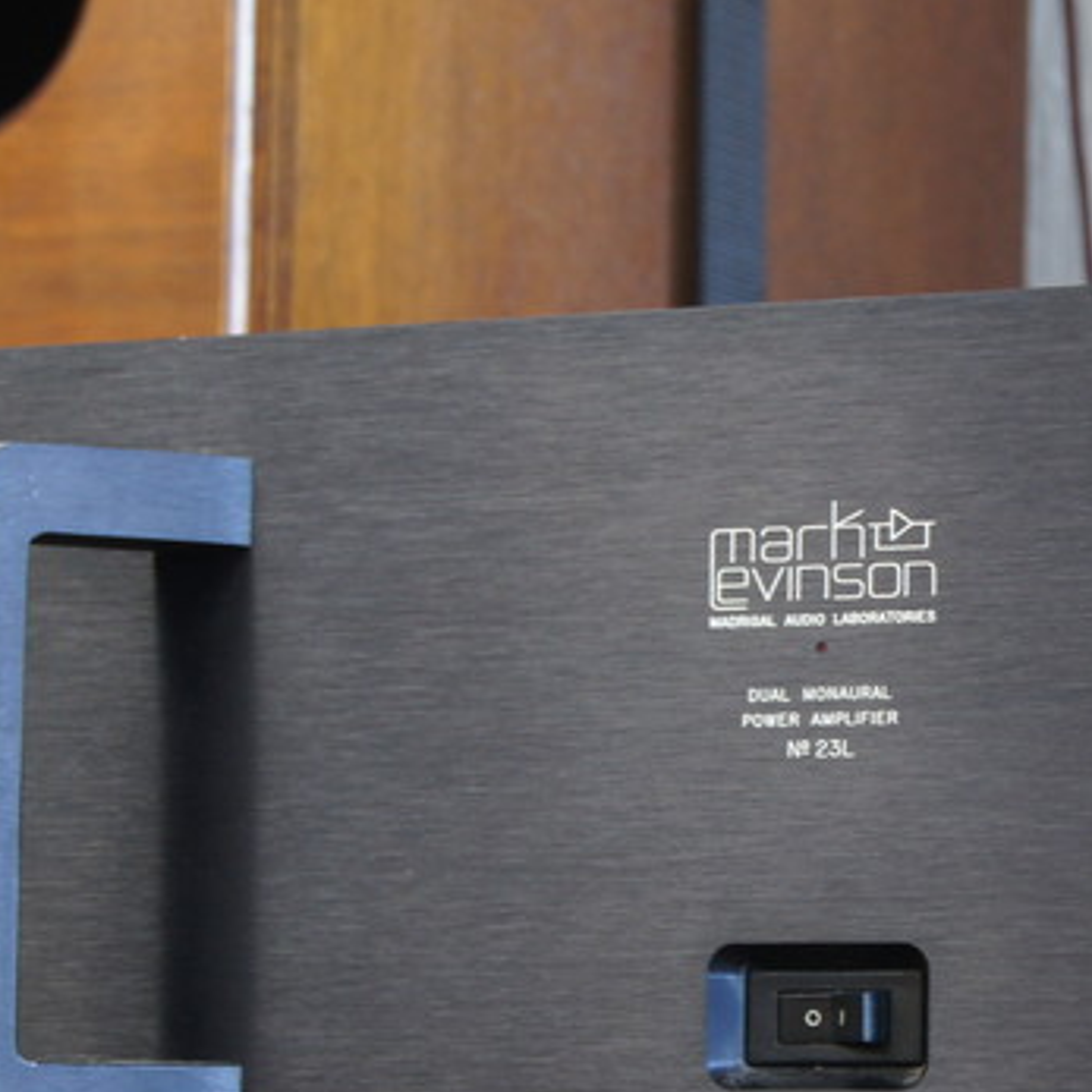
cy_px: 762
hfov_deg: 10.5
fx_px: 5889
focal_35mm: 165
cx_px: 1035
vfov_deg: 10.6
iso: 400
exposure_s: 1/4
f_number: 10
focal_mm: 50
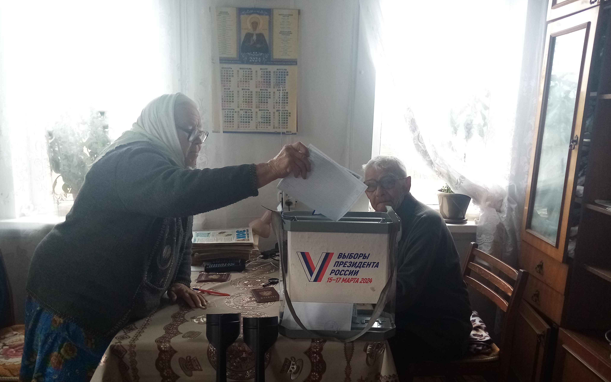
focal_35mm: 28
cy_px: 209
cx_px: 307
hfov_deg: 66.5
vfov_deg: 44.5
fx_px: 466
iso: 112
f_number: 1.8
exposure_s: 1/50
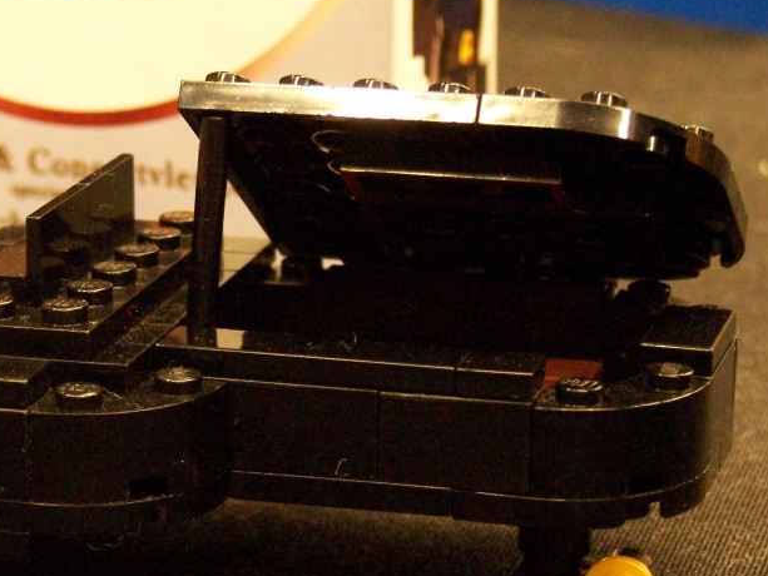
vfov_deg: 9.5
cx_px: 184
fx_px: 3484
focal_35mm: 157
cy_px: 362
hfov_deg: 12.5
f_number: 3.2
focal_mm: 15.6
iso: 400
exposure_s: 1/4
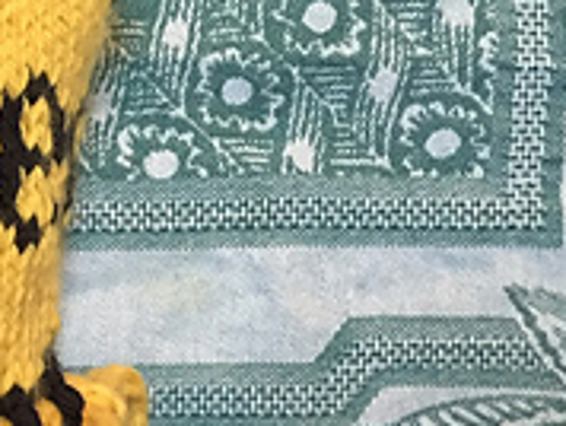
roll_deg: -1.3
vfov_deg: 14.2
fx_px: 1703
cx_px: -331
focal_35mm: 104
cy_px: 359
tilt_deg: -24.7
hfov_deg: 16.8
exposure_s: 1/20
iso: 250
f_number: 2.2
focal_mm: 4.15
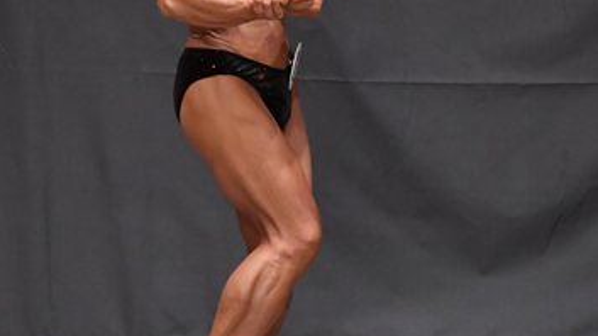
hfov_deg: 3.7
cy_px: 58
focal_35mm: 587
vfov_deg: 2.1
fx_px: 9301
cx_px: 206
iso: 6400
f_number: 5.6
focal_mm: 170
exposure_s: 1/400
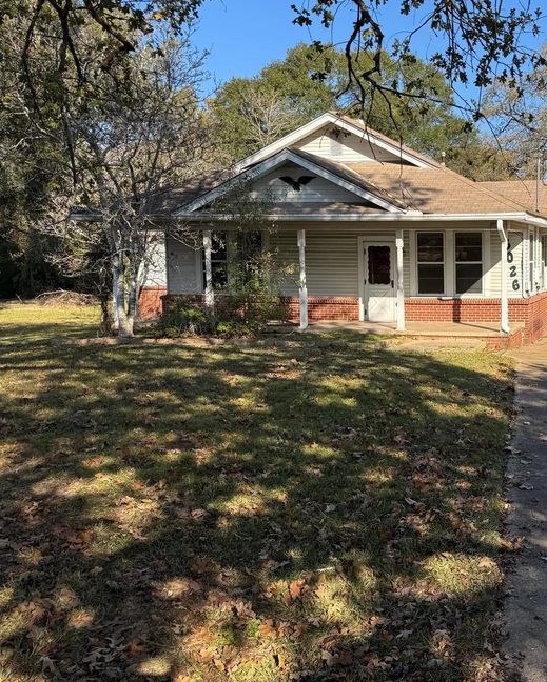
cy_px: 330
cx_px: 496
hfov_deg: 37.4
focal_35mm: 37
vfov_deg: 49.1
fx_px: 748
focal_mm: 6.76
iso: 80
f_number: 1.78
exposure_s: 1/2710
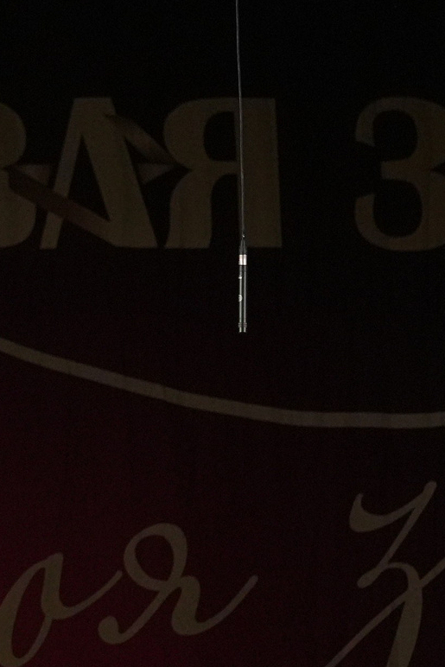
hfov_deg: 4.3
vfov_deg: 6.5
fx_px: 5838
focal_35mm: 315
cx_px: -145
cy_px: 559
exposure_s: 1/320
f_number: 2.8
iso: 4000
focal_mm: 95
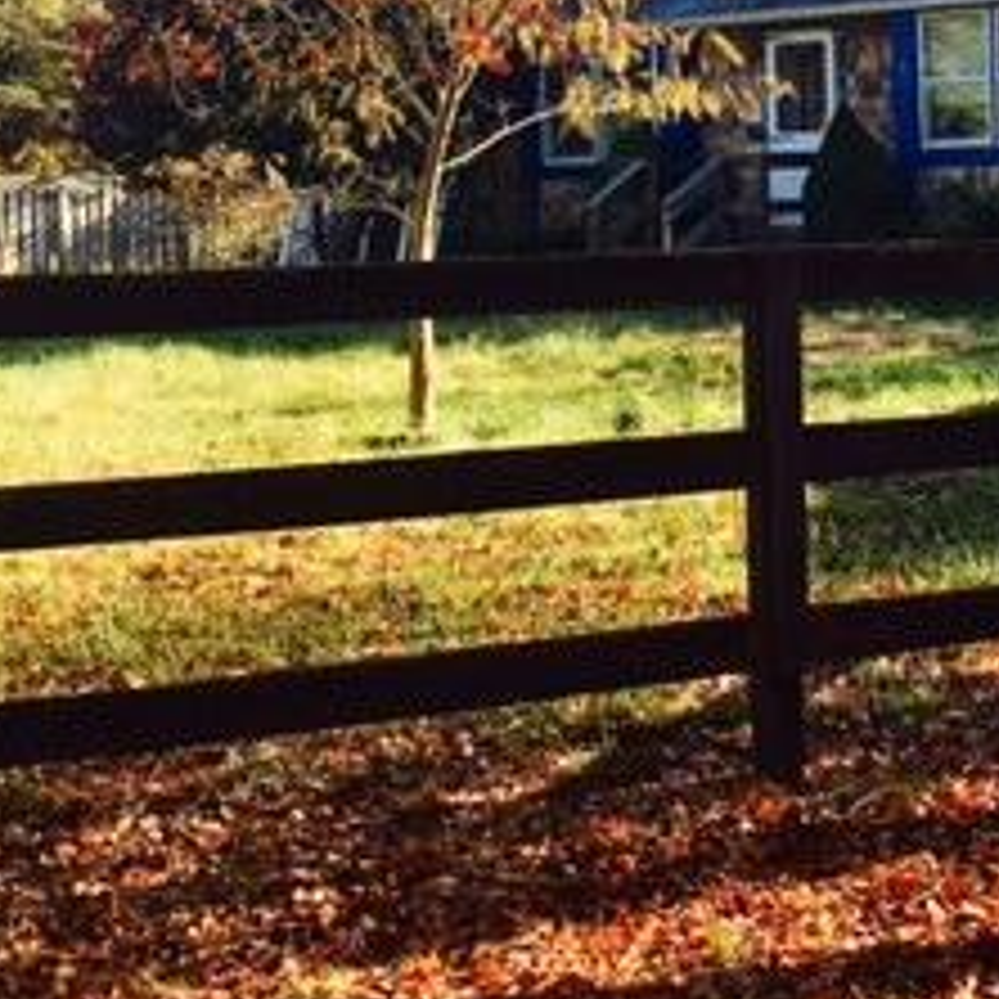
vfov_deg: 23.1
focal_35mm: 74
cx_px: 904
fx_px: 2416
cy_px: 225
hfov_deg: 22.8
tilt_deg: -0.2
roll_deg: +1.1
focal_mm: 4.15
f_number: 2.2
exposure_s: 1/499
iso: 25
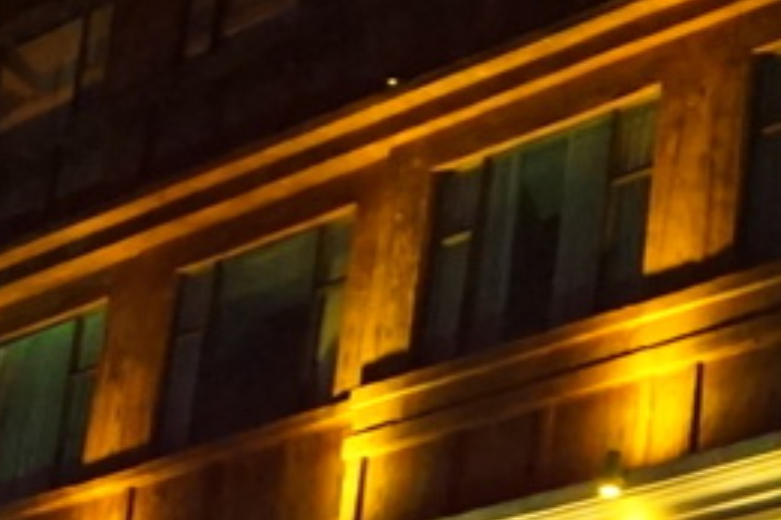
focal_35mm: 163
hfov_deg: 12.0
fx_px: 3534
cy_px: 322
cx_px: 1214
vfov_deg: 8.4
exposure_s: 1/10
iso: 3200
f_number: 3.5
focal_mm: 16
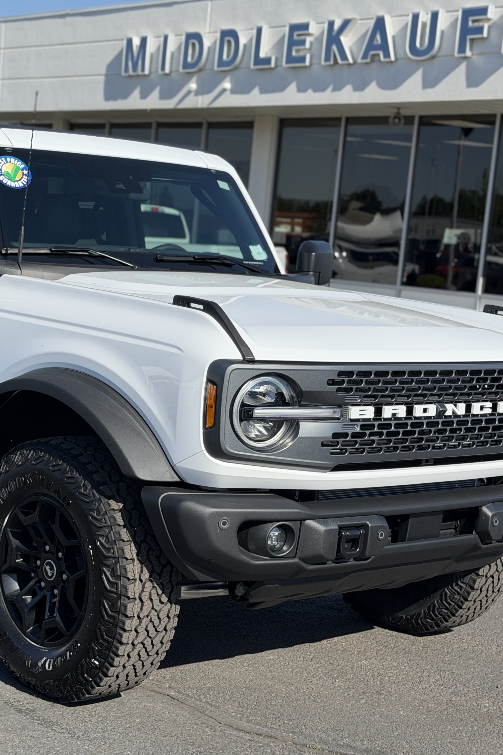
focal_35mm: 67
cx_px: 108
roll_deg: -4.3
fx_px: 1404
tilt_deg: -6.3
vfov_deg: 30.1
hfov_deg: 20.1
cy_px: 376
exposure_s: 1/5208
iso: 64
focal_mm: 6.76
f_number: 1.78
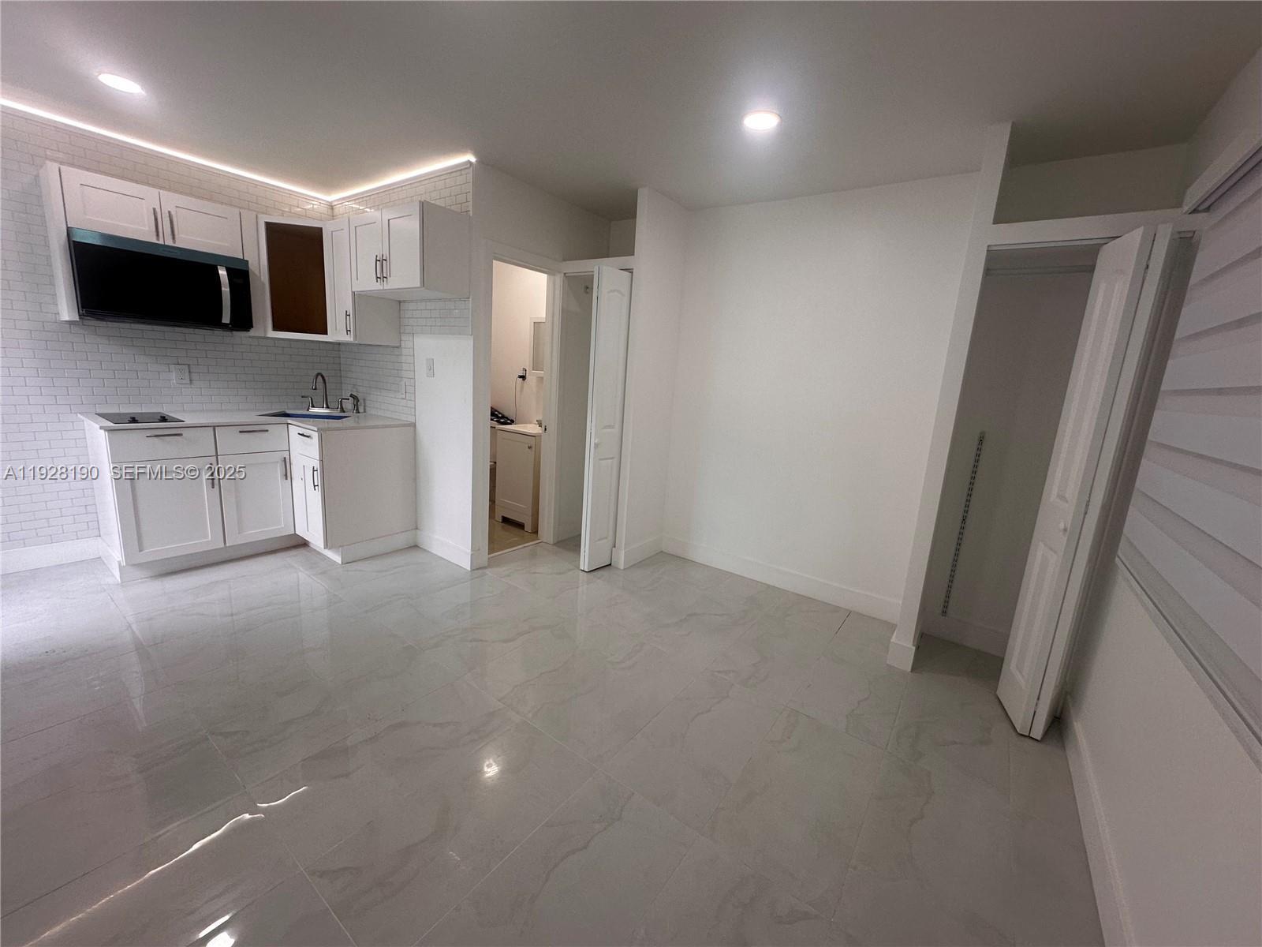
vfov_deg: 85.7
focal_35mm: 14
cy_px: 474
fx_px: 510
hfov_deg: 102.1
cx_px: 631
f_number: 2.2
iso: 100
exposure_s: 1/120
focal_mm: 2.22
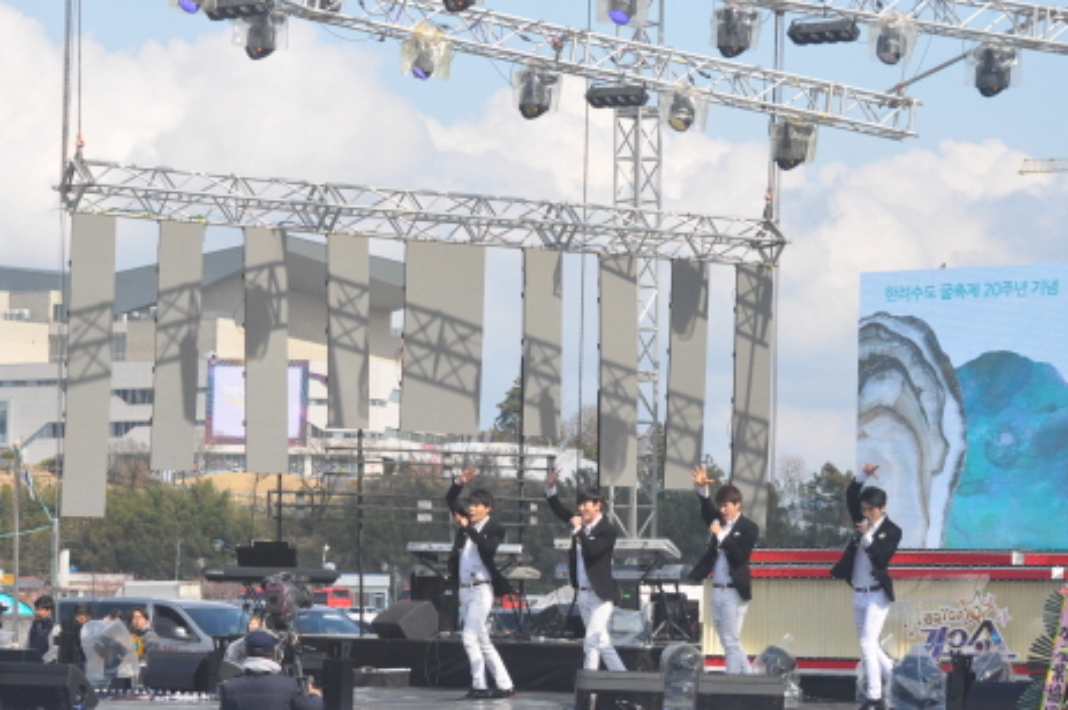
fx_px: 4298
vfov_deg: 9.4
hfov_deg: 14.2
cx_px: 531
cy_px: 372
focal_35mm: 145
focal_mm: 70
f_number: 6.3
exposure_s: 1/640
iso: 200
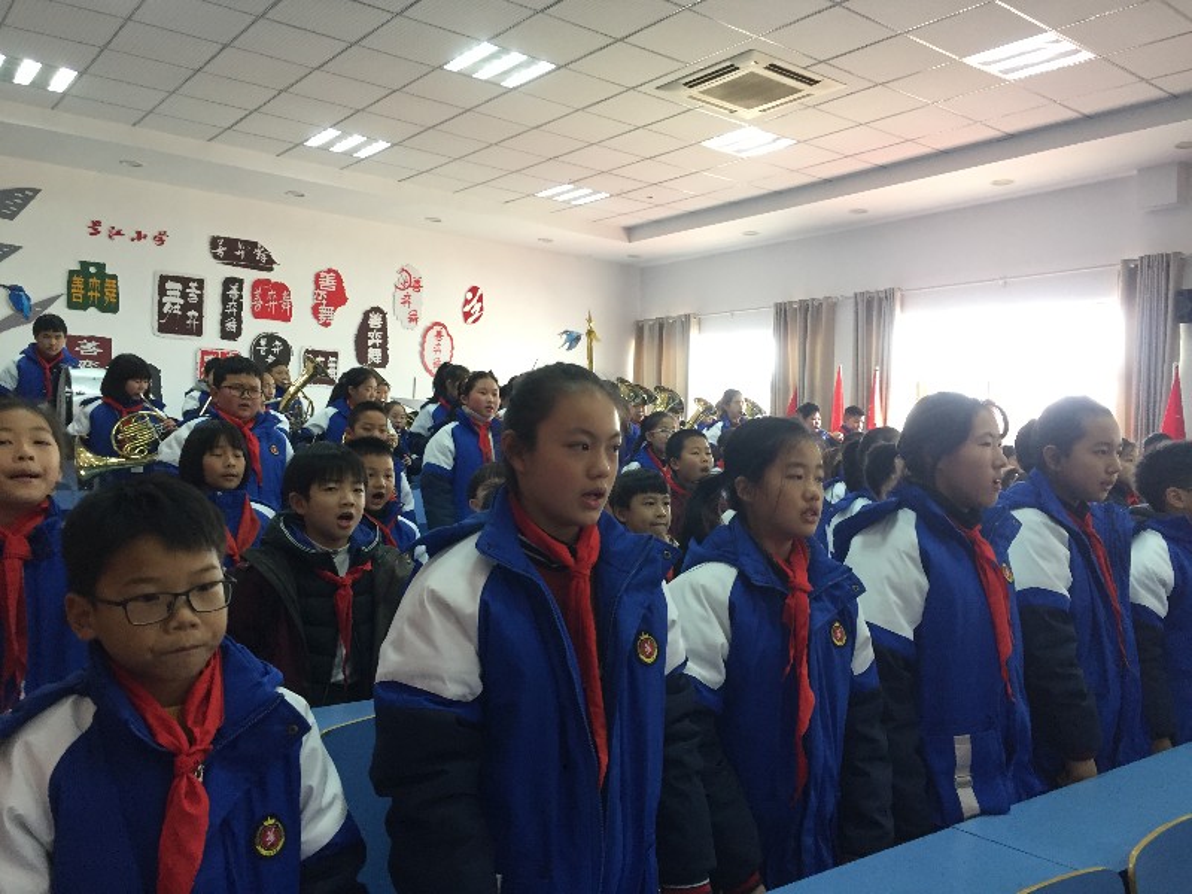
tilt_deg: +0.3
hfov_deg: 61.7
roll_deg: -2.1
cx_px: 596
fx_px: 999
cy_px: 447
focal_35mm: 29
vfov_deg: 48.2
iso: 160
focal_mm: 4.15
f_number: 2.2
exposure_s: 1/33
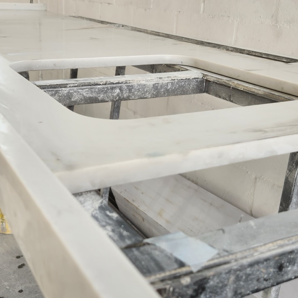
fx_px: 429
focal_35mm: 44
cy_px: 125
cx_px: 117
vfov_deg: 38.2
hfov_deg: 38.2
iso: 50
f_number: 1.8
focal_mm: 5.4
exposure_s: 1/100
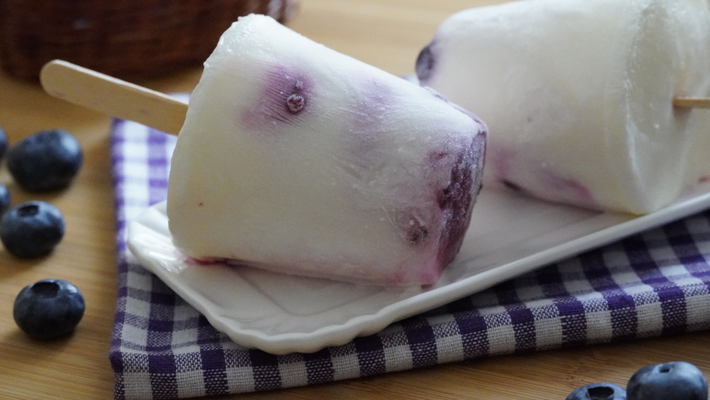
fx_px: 1761
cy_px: 167
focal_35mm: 94
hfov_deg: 22.8
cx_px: 355
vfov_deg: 12.9
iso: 12800
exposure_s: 1/60
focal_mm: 59
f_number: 6.7
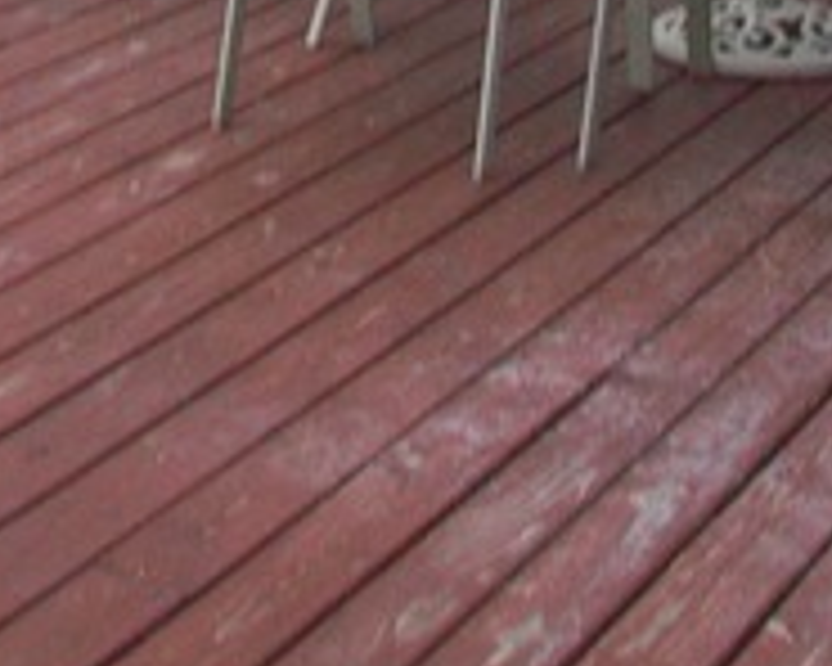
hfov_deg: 17.7
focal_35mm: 108
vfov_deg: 13.7
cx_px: 265
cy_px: -216
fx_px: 2659
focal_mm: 5.7
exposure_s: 1/80
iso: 120
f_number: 2.8
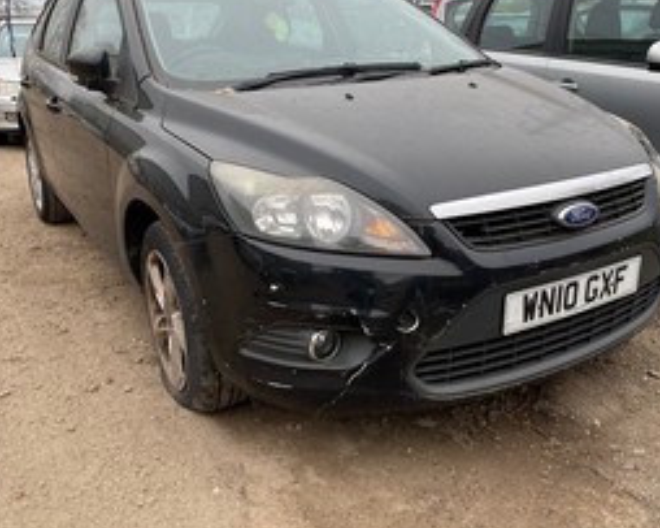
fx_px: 683
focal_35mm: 35
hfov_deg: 51.5
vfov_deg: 42.1
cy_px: 221
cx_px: 356
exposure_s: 1/499
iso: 32
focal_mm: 4.25
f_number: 1.8
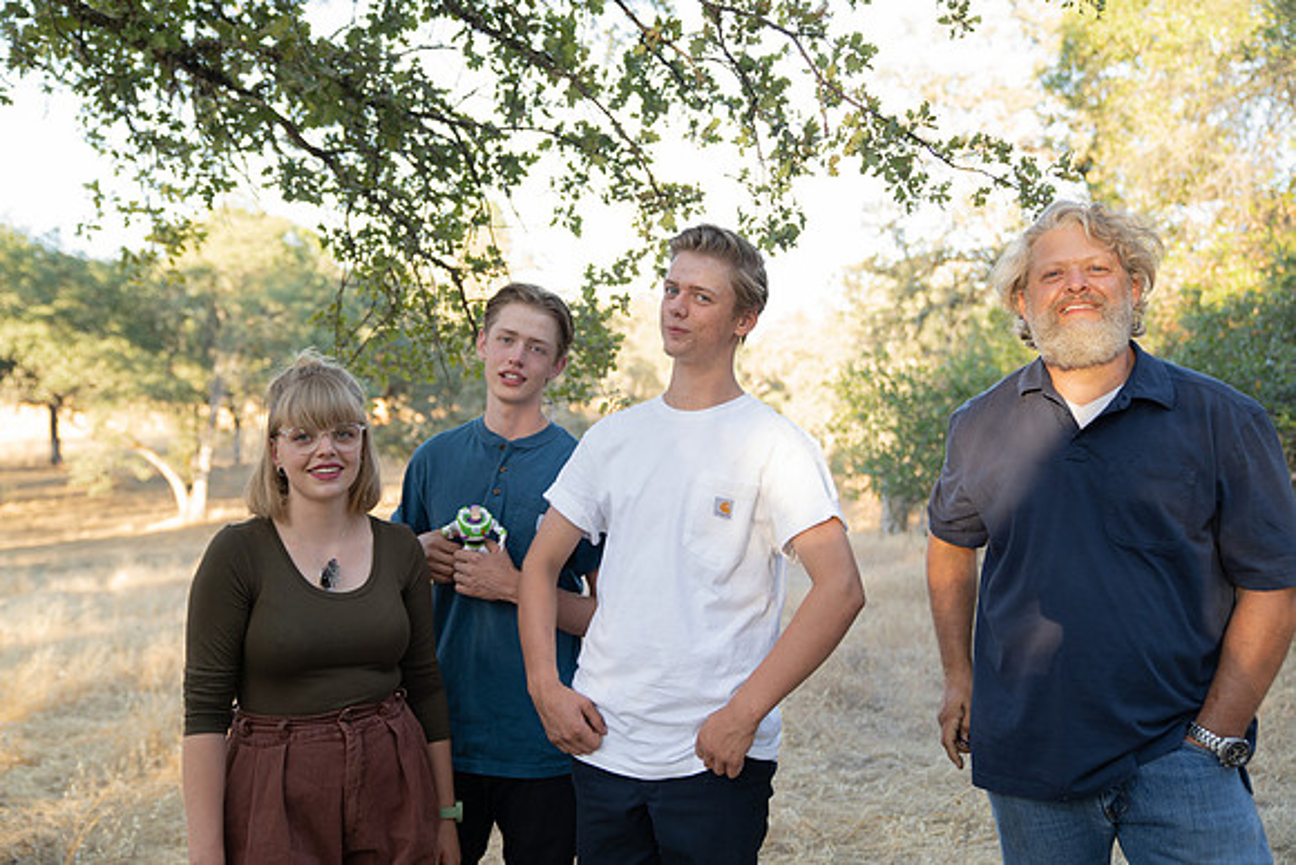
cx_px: 648
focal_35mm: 31
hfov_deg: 60.3
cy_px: 432
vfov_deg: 42.3
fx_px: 1116
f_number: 2.8
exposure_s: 1/125
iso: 200
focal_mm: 31
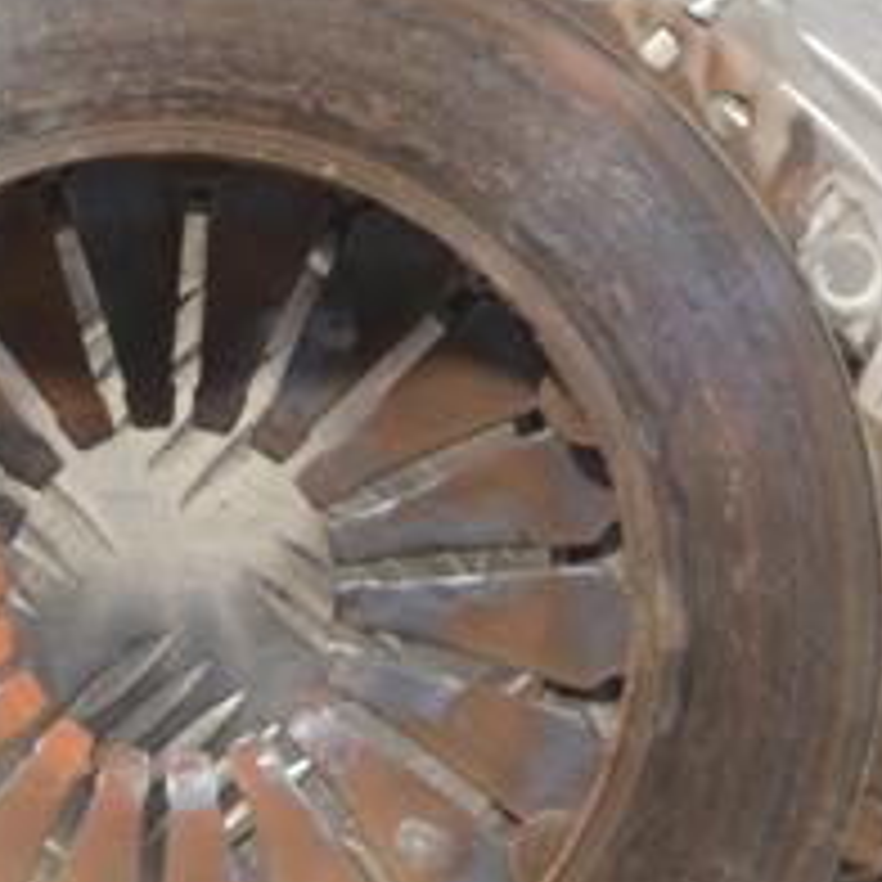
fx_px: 4958
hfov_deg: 10.1
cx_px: 94
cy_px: 558
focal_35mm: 172
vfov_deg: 10.2
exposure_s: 1/30
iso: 560
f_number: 5.3
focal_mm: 44
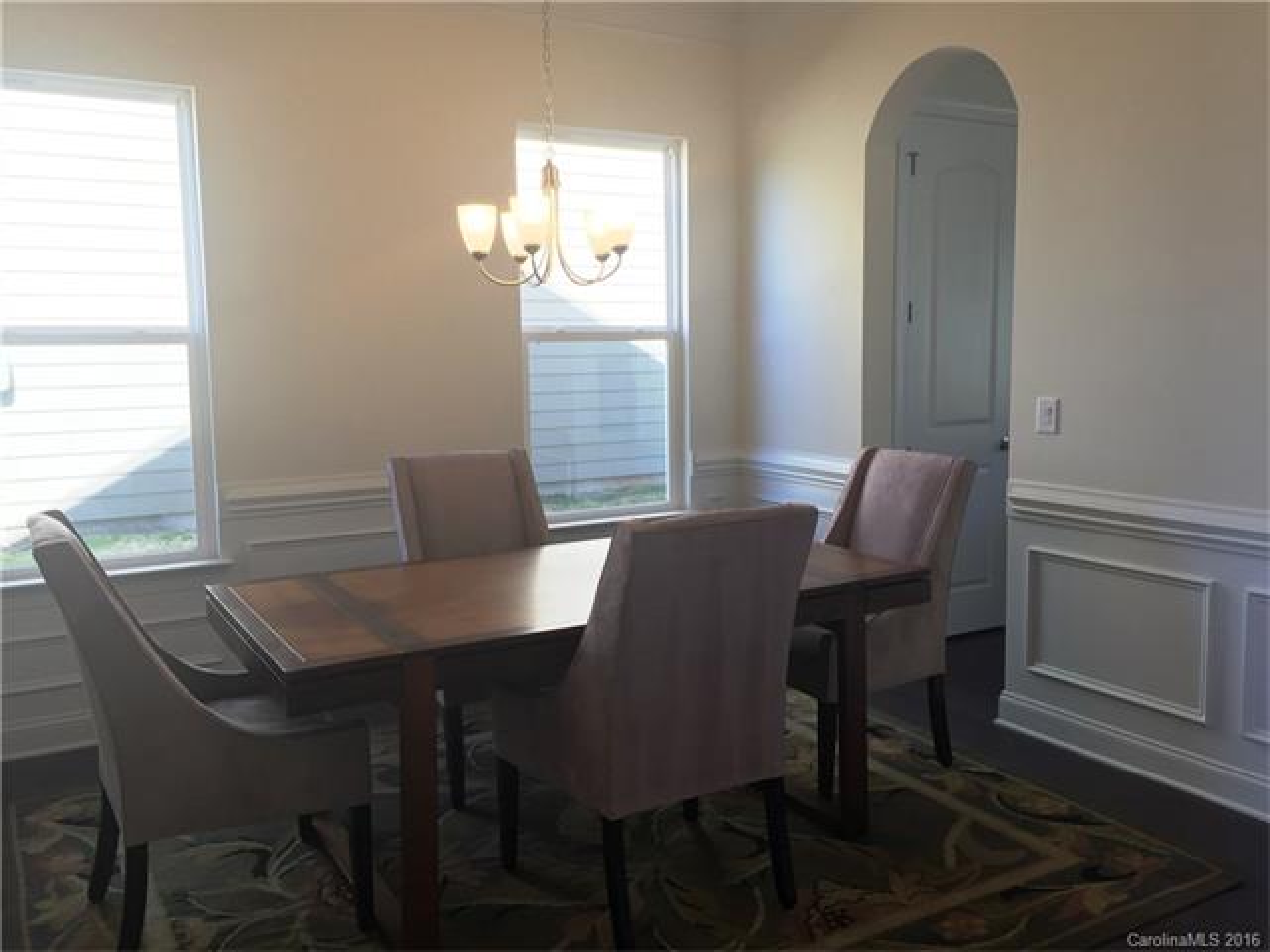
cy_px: 476
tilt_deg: -6.9
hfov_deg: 61.7
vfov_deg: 48.2
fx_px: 1064
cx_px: 635
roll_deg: +1.0
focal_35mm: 29
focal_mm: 4.15
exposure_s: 1/60
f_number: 2.2
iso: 40
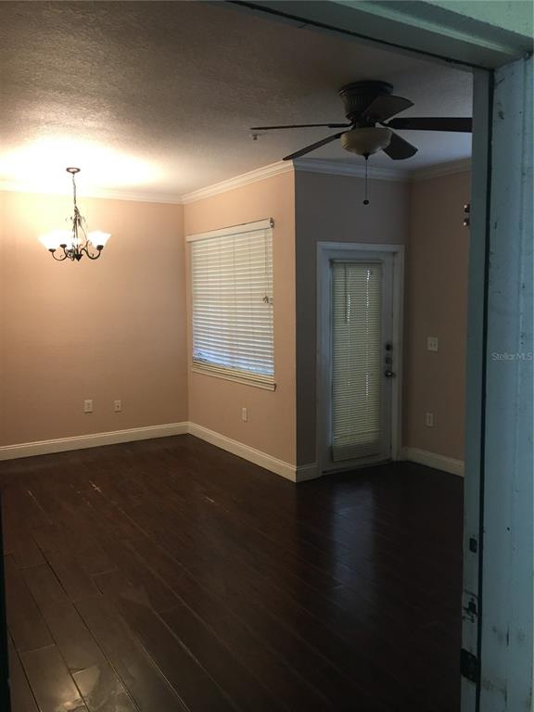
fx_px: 596
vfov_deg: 61.7
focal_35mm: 29
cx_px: 267
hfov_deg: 48.2
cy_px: 356
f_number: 2.2
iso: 100
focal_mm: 4.15
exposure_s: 1/30
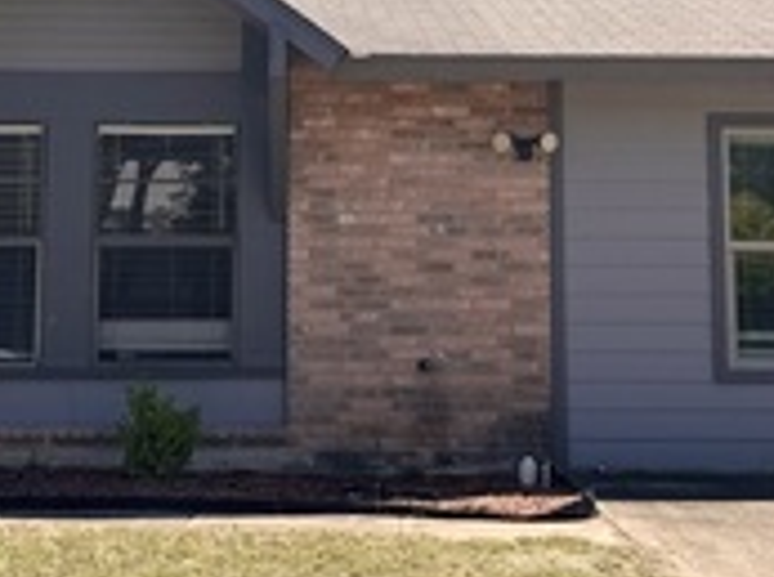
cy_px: 98
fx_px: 1986
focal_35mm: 89
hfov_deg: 22.0
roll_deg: -0.4
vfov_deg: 16.4
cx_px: 344
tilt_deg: +7.3
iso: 80
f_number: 1.78
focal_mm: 6.76
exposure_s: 1/3413
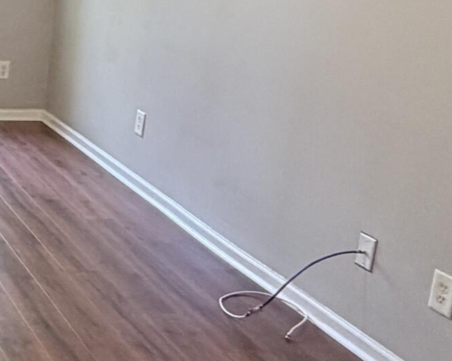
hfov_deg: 23.6
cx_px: -245
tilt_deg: -13.2
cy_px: 100
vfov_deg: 24.4
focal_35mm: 62
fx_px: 830
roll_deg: +0.4
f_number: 2.2
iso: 400
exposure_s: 1/60
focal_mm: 2.22
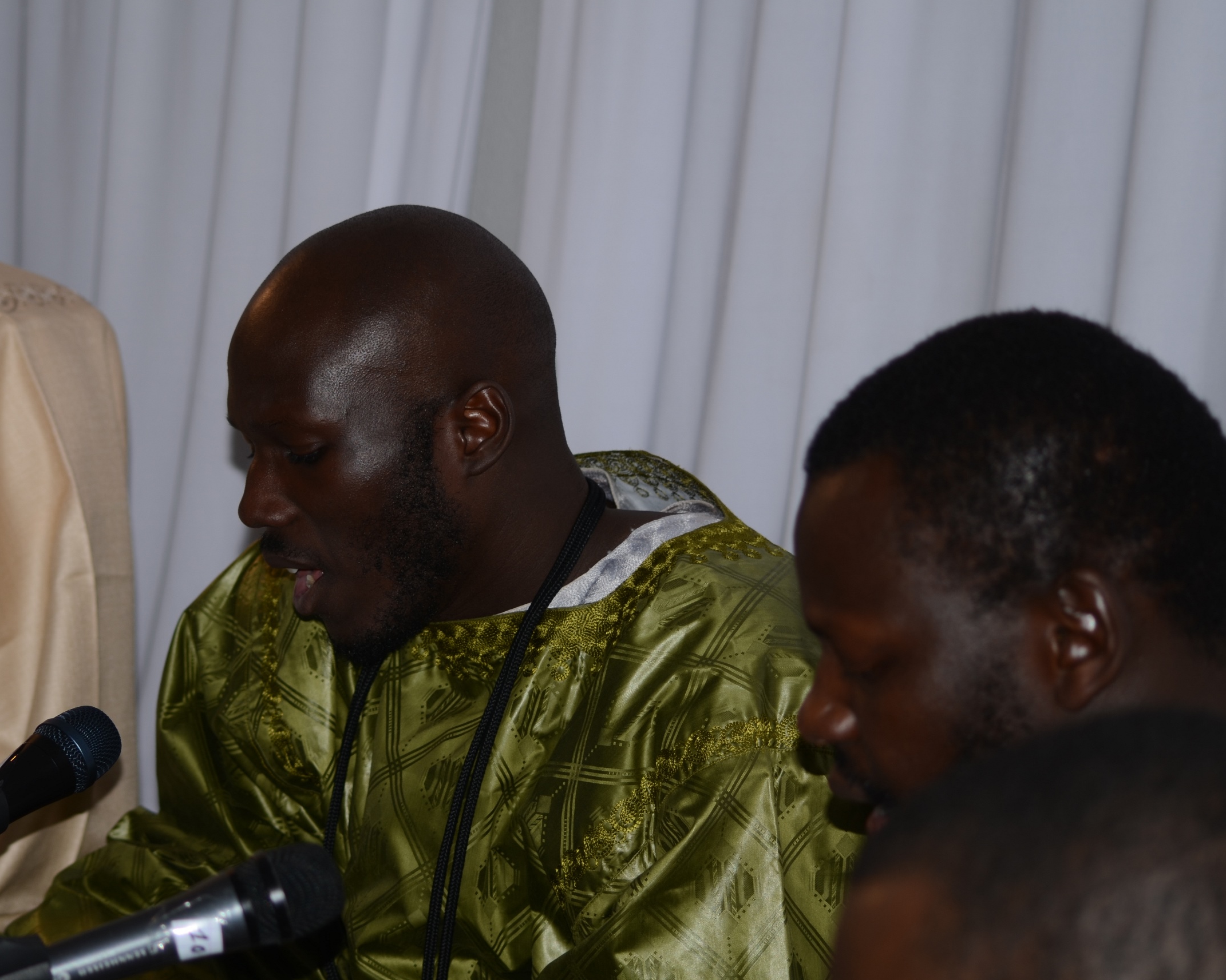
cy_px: 490
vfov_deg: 13.0
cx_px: 494
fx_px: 4318
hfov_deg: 16.1
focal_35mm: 119
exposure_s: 1/200
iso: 100
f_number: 4
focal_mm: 70
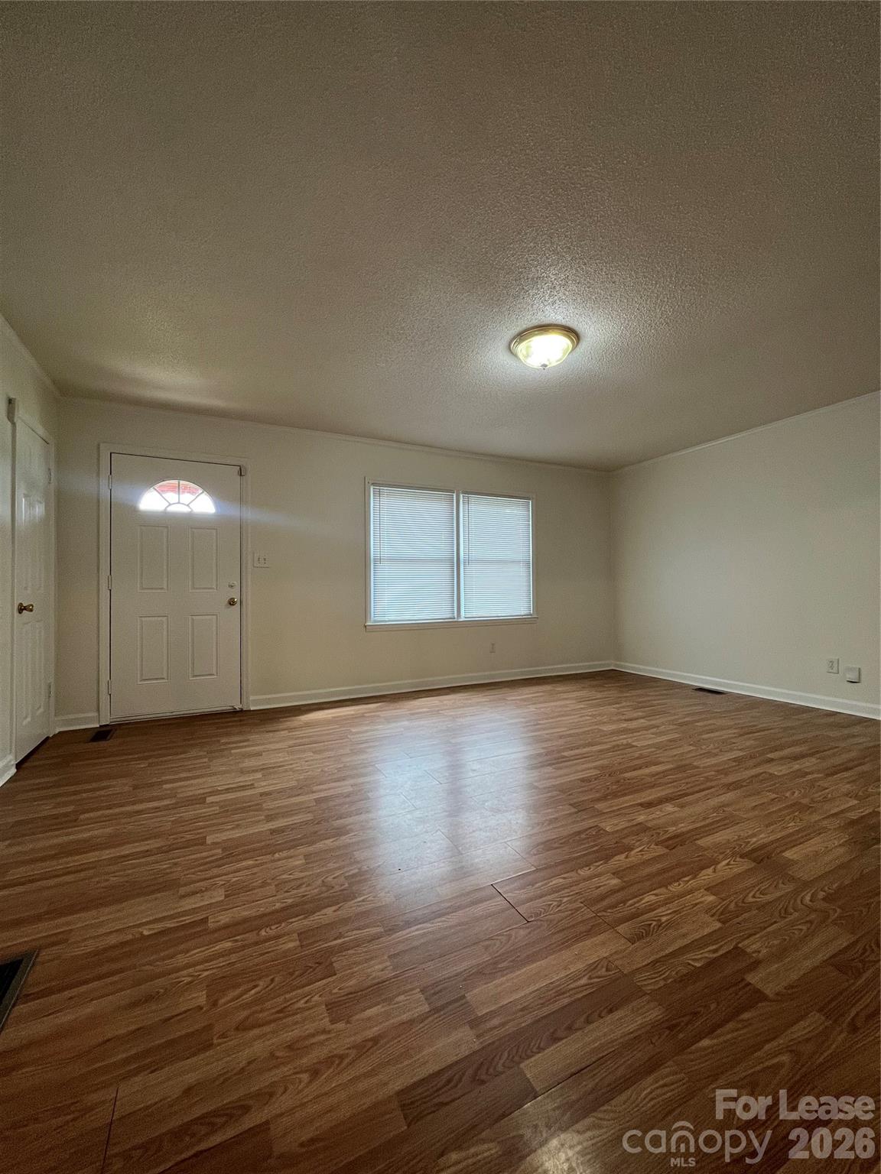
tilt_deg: +0.6
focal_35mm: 13
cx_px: 440
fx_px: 441
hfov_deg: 89.9
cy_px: 587
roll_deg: -0.1
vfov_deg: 106.2
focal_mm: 1.57
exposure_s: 1/120
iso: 160
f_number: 1.8
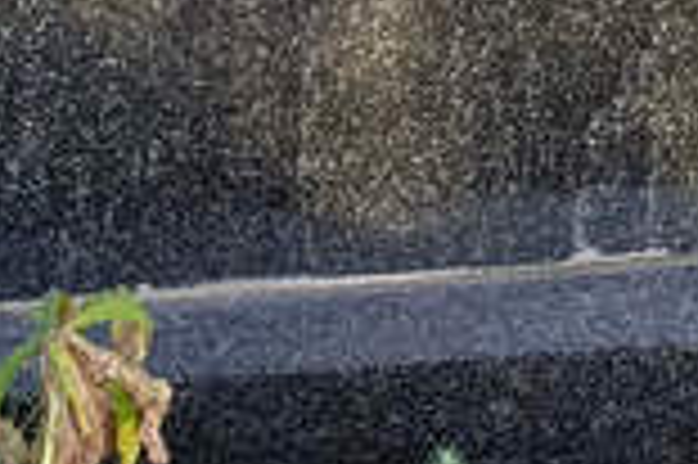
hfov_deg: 15.2
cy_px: -203
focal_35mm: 134
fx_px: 2595
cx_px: 626
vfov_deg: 9.9
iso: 112
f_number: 1.69
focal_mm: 4.76
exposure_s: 1/118
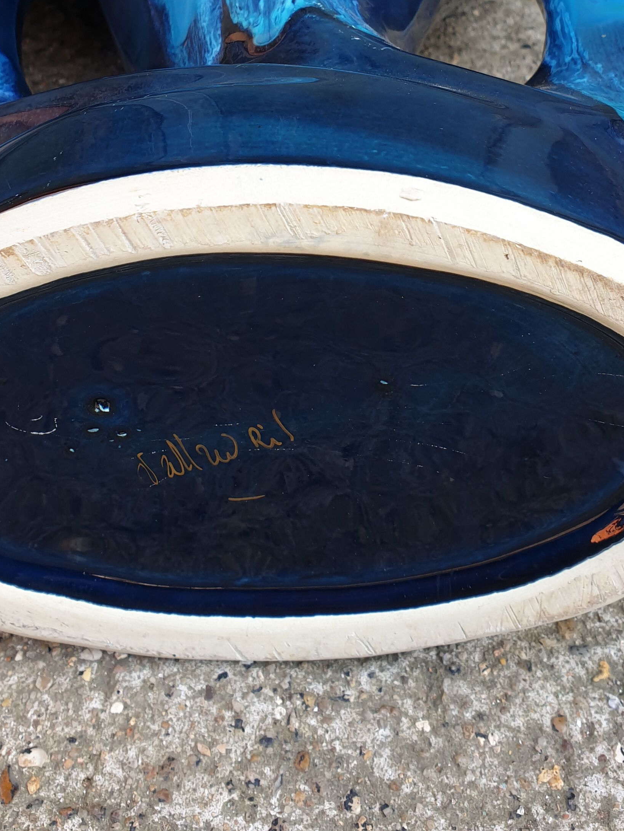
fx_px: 1154
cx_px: 311
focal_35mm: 48
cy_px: 130
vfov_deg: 37.7
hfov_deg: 30.3
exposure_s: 1/132
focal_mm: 4.3
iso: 50
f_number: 2.4
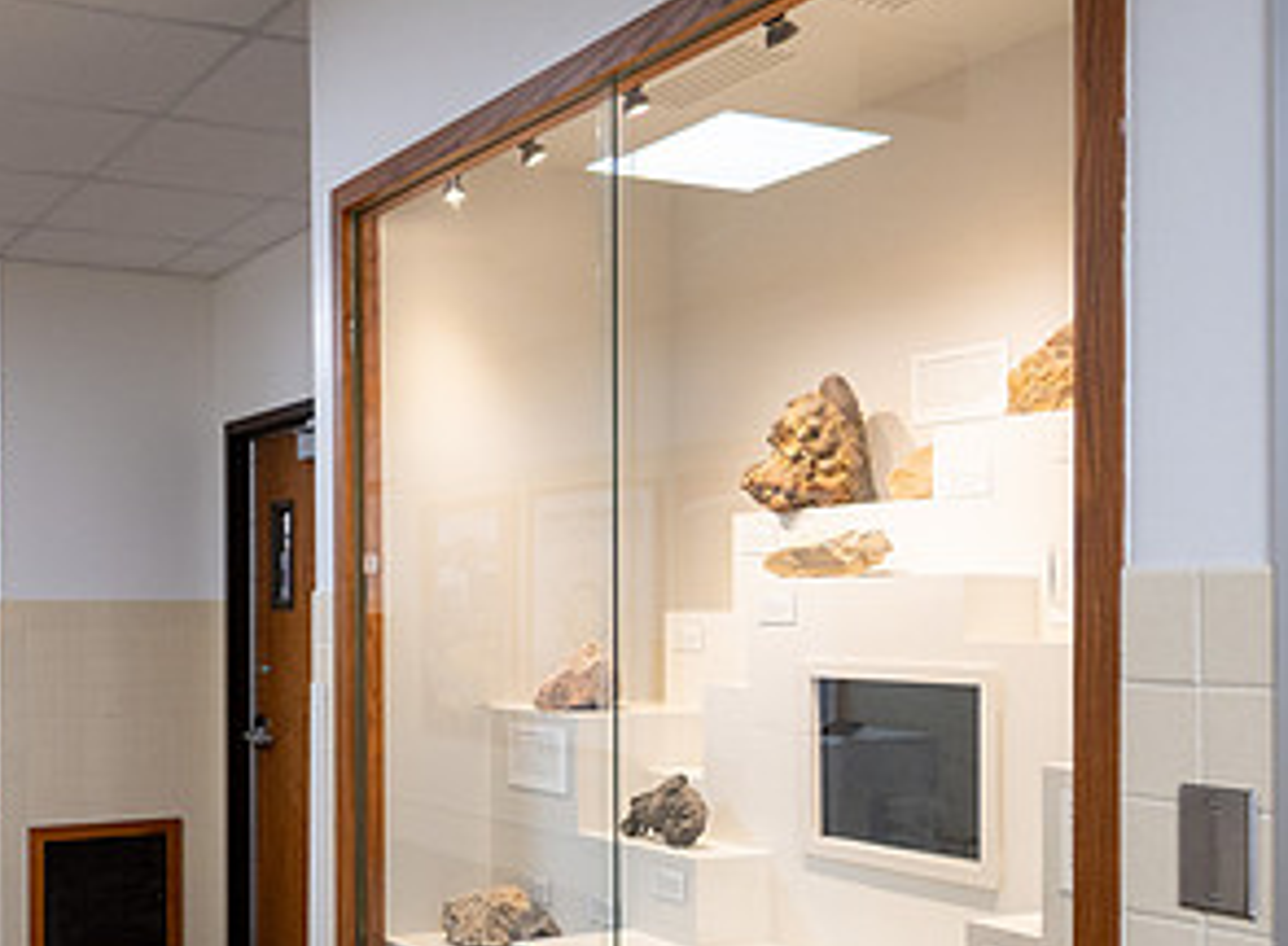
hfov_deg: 43.9
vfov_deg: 34.4
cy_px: 635
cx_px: 260
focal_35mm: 41
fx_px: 1514
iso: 800
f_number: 4
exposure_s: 1/160
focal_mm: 19.5
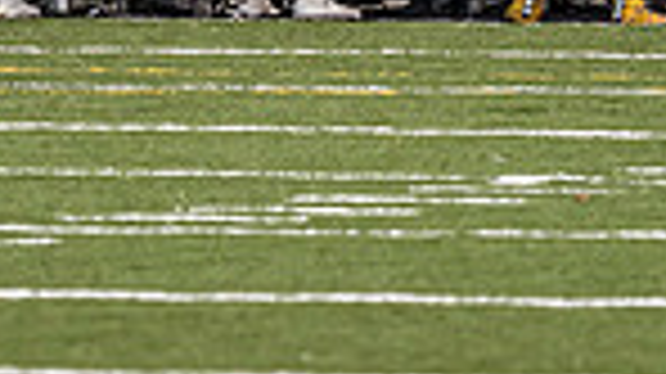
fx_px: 22659
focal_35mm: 1284
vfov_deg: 0.9
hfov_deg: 1.7
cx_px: 315
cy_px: -448
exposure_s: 1/640
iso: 1000
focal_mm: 150
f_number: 2.8
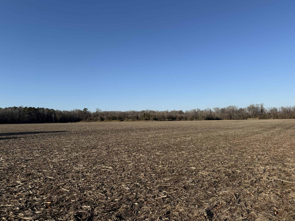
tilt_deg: +3.2
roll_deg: +0.7
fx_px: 205
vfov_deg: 56.8
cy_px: 110
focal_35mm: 24
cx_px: 148
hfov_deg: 71.6
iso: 80
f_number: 1.78
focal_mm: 6.76
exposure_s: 1/5714
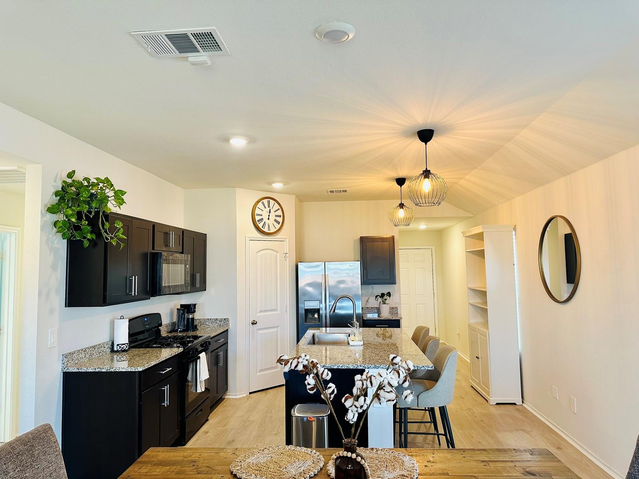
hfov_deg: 71.6
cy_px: 240
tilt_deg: +4.5
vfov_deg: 56.8
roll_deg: +0.0
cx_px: 320
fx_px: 443
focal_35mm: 24
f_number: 1.78
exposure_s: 1/120
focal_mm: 6.86
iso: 200
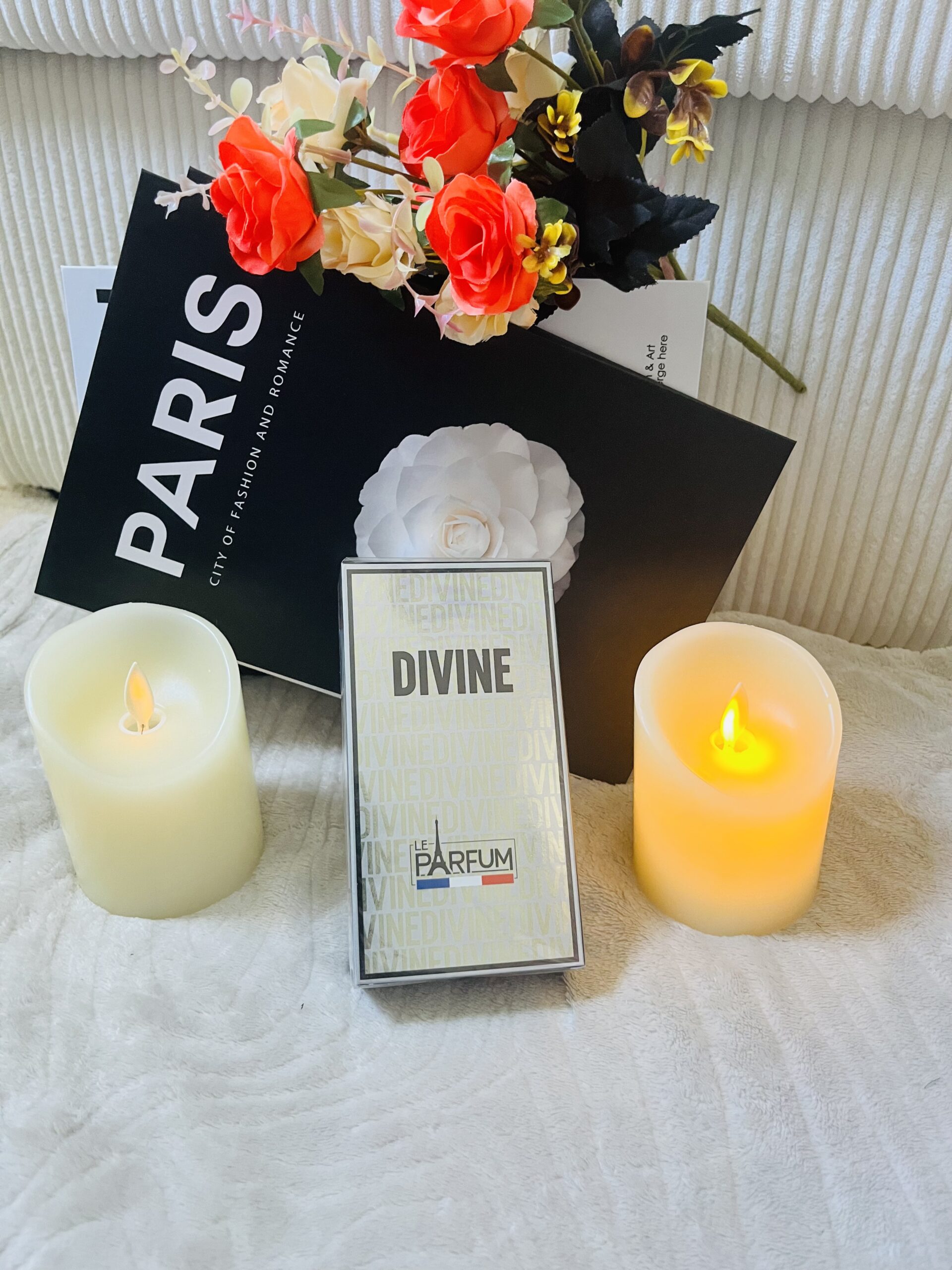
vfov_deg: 67.3
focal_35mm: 26
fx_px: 953
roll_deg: -0.3
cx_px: 476
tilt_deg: -35.3
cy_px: 635
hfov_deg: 53.1
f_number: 1.6
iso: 250
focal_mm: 5.1
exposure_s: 1/50
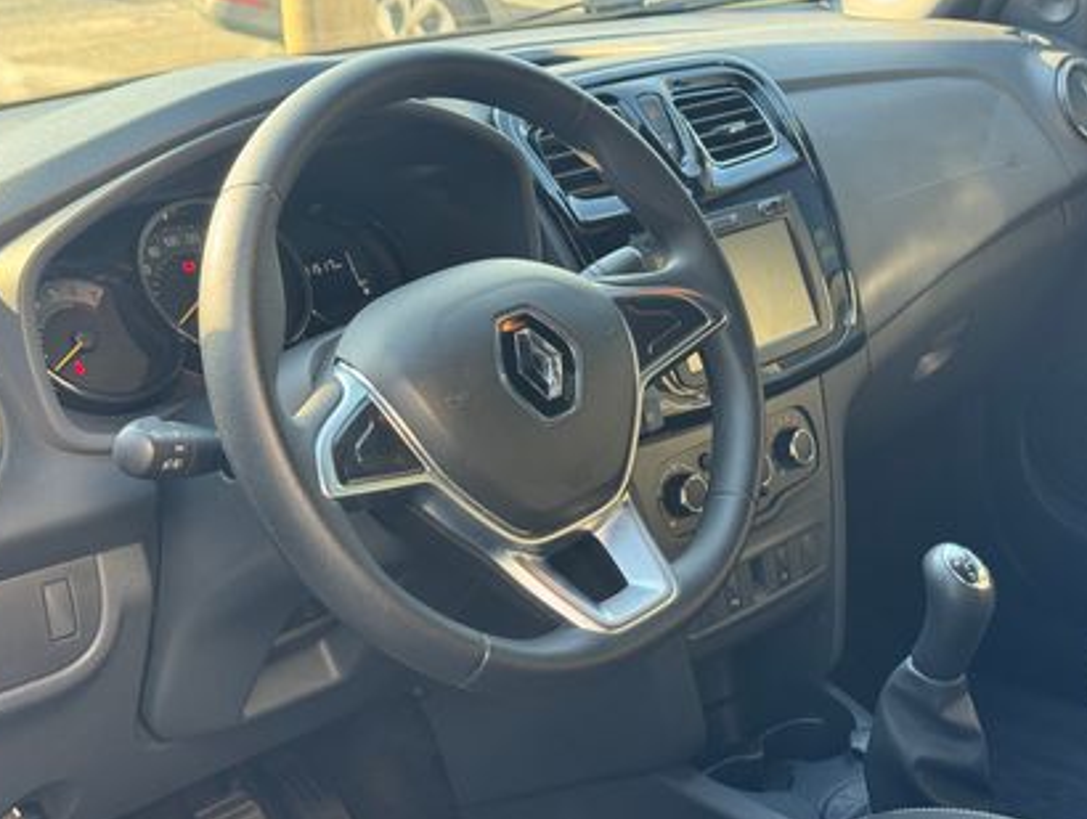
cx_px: 583
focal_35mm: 55
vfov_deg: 26.6
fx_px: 1730
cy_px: 419
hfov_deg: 34.9
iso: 100
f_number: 1.78
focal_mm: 6.76
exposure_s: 1/92
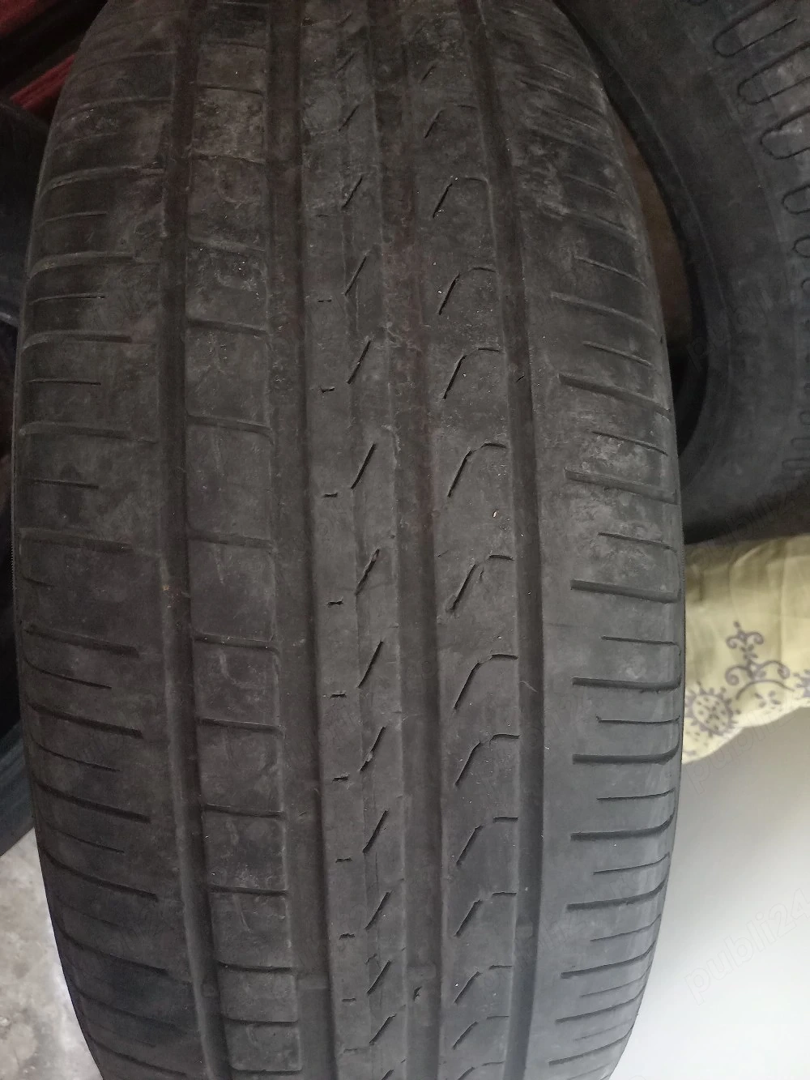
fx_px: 780
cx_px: 405
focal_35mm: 25
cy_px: 540
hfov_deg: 54.9
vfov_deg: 69.4
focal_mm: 4.65
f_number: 1.8
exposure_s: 1/16.7
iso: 1600
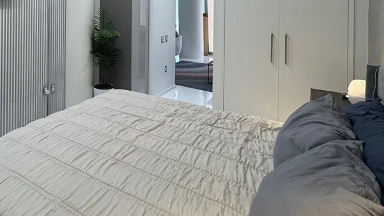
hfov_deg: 67.3
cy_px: 7
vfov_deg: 39.8
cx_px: 96
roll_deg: -1.8
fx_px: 265
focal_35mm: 26
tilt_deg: +0.0
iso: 200
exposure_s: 1/120
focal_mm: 2.22
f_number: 2.2
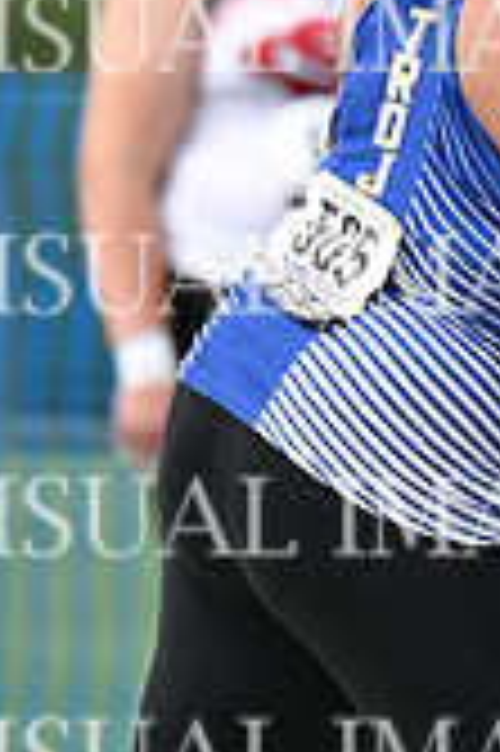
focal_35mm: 1389
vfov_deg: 1.5
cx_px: 687
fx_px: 28995
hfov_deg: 1.0
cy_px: 153
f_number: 4.5
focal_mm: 400
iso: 500
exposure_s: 1/2500
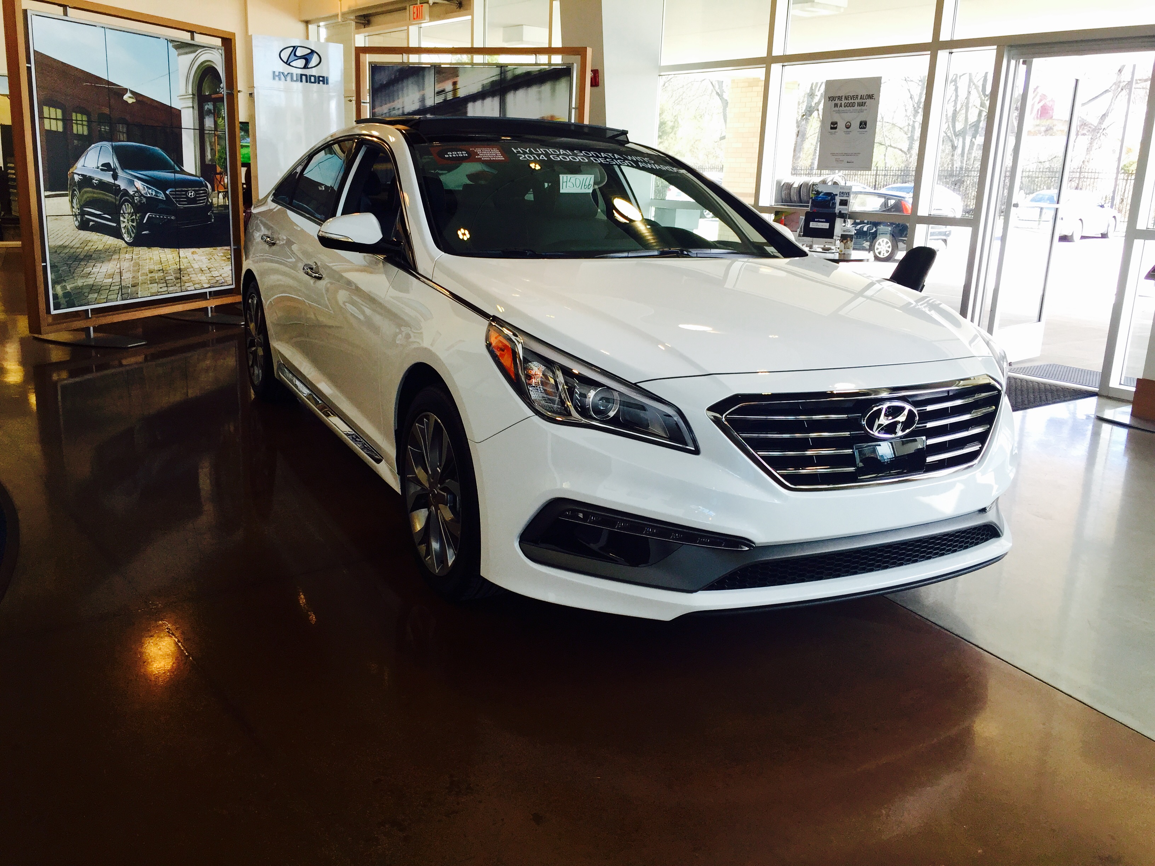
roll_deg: -3.0
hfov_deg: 61.7
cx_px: 578
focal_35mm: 29
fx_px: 968
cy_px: 433
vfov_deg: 48.2
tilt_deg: -14.6
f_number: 2.2
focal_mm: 4.15
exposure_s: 1/120
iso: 50
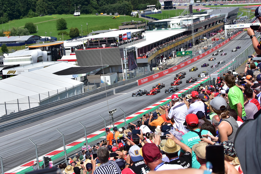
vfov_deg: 18.7
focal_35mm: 73
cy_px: 59
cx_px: 114
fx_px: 527
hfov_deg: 27.8
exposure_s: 1/1600
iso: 320
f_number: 7.1
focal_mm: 35
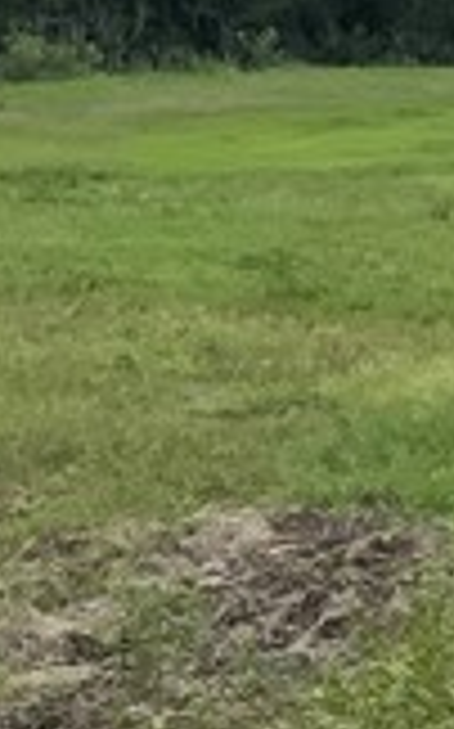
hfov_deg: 6.7
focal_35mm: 194
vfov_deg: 10.8
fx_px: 3847
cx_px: -31
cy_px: 630
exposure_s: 1/1848
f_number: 1.8
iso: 16
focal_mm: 3
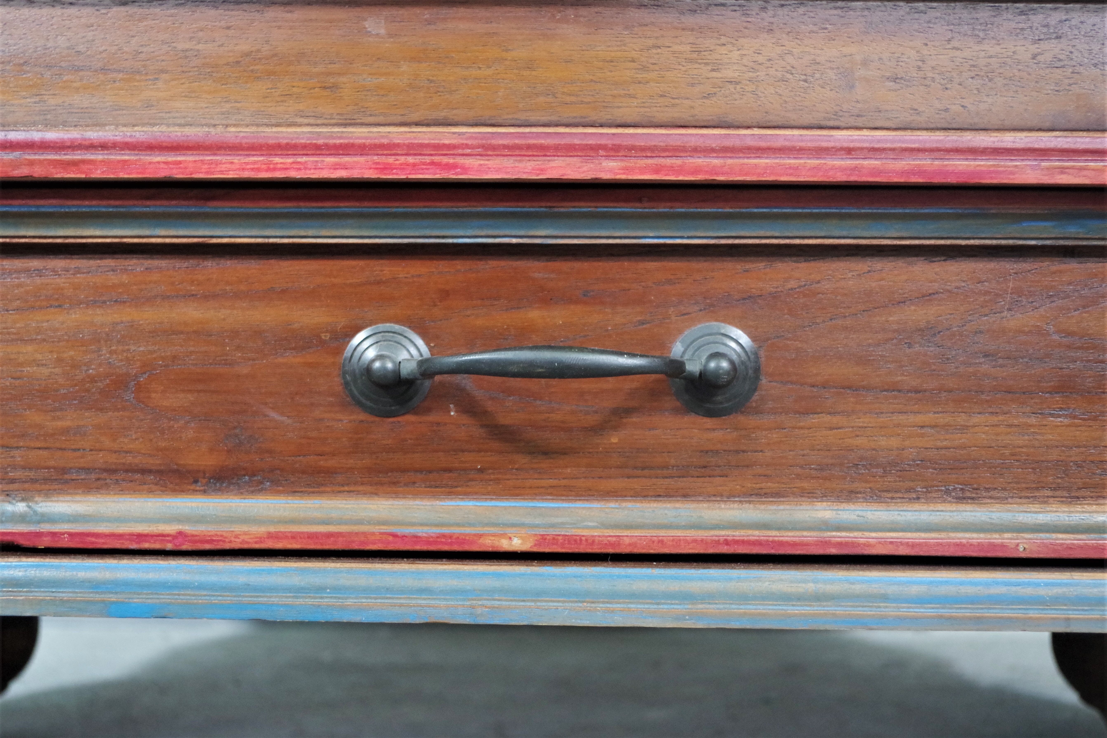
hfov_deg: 49.6
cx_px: 554
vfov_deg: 34.2
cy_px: 369
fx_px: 1199
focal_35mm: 39
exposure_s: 1/60
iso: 3200
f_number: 4
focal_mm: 26.25
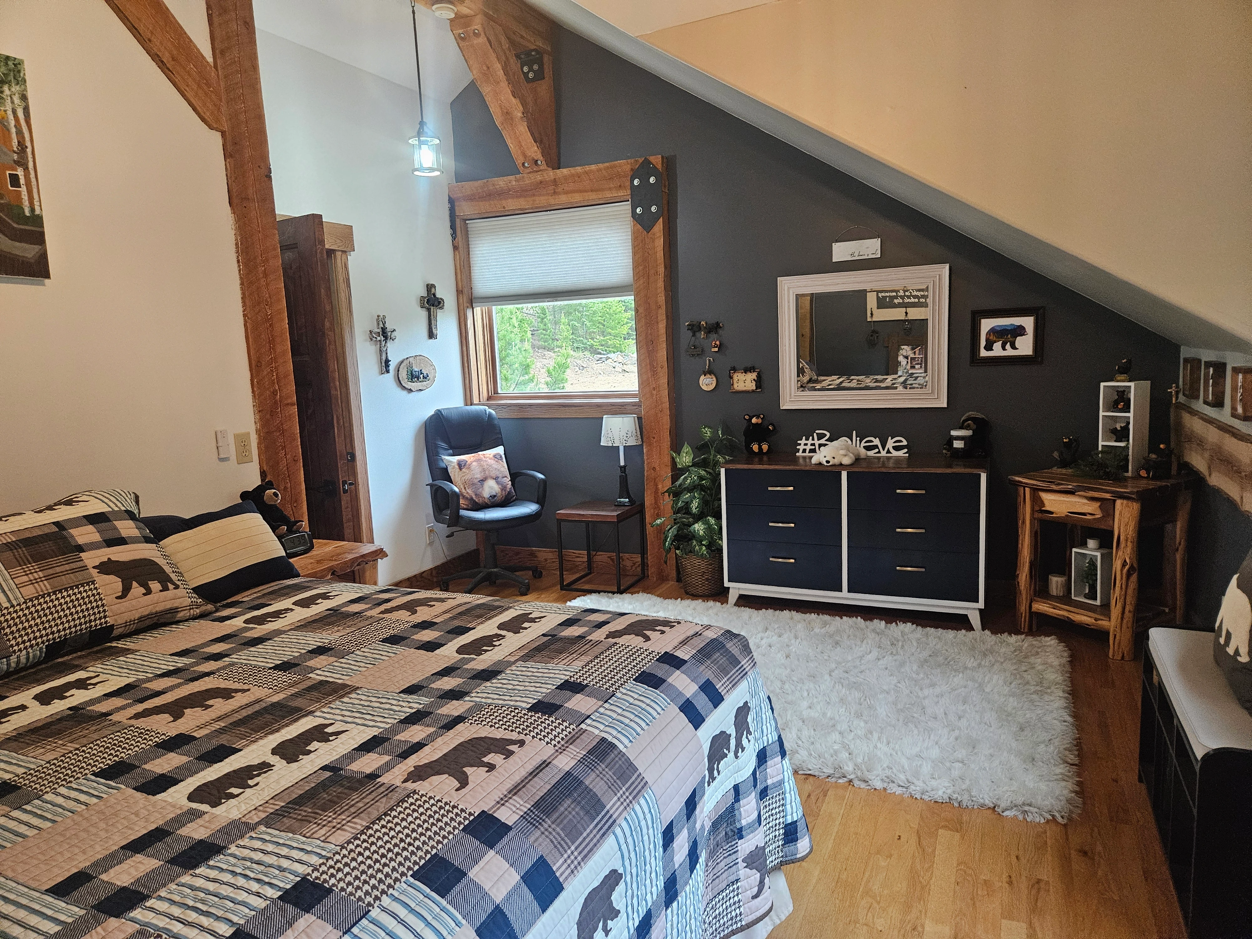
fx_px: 832
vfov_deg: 58.9
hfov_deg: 73.9
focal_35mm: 23
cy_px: 470
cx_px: 626
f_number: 1.8
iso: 800
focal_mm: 5.4
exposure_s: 1/120
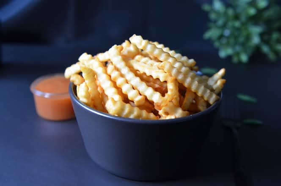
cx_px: 140
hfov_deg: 53.2
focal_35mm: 36
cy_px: 93
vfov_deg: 36.7
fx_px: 280
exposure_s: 1/60
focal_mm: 24
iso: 1600
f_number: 2.8
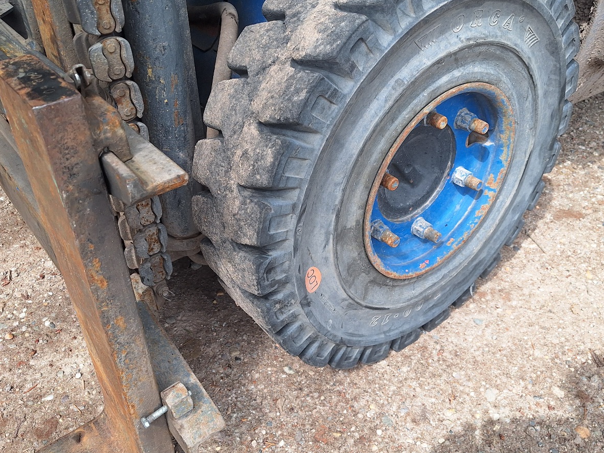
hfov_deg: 56.8
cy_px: 197
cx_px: 319
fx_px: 558
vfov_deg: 44.1
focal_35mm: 32
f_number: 1.8
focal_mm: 5.54
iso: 40
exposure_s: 1/455
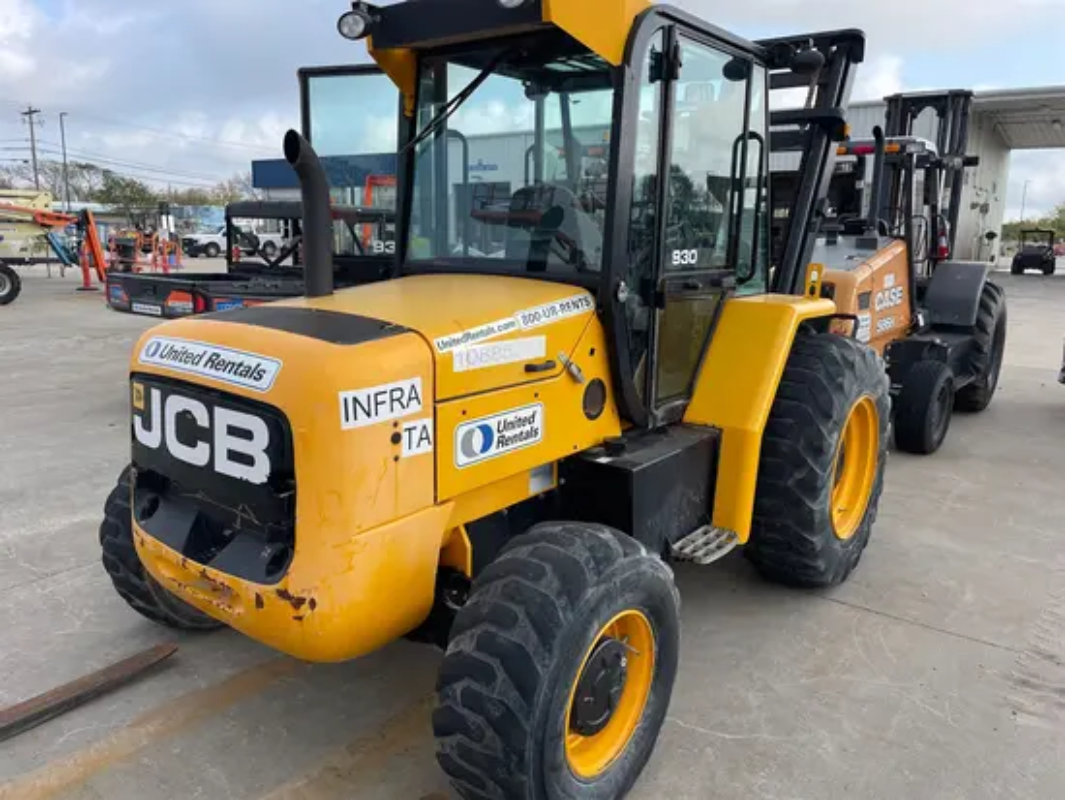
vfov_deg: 53.1
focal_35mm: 26
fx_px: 800
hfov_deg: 67.3
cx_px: 532
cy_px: 400
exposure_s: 1/2353
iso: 50
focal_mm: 4.2
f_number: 1.6
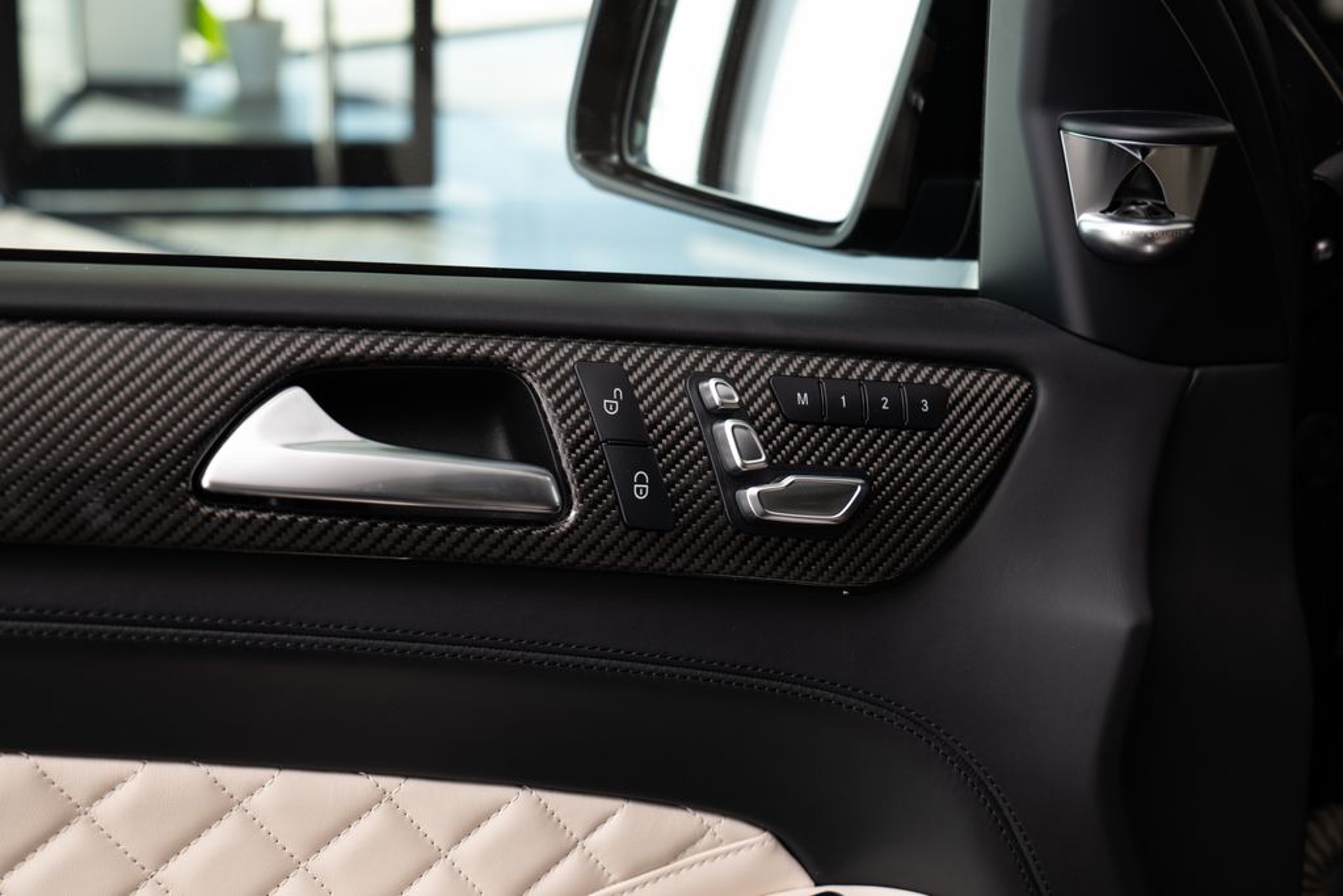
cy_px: 430
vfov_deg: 19.3
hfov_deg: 28.6
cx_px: 767
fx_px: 2628
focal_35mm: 70
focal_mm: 60
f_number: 5.6
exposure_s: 1/80
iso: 200
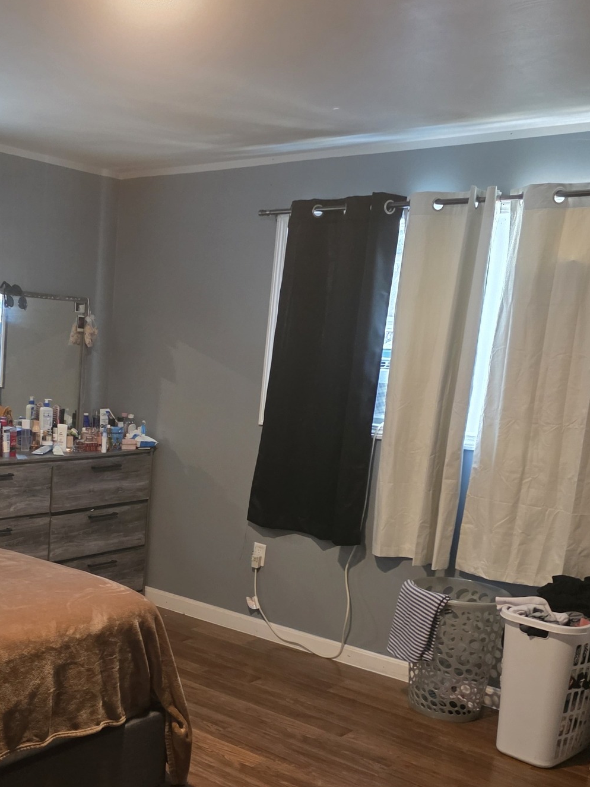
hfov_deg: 34.9
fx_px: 909
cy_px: 527
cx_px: 122
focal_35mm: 40
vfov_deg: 46.0
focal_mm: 6.3
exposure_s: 1/120
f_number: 1.7
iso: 1000
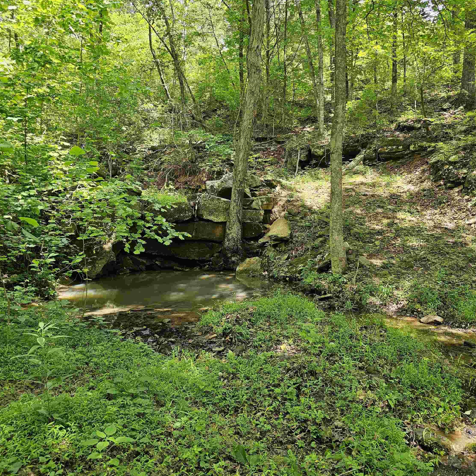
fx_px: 436
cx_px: 253
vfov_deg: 57.3
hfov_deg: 57.3
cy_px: 243
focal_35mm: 28
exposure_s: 1/180
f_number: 1.7
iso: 64
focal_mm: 6.3
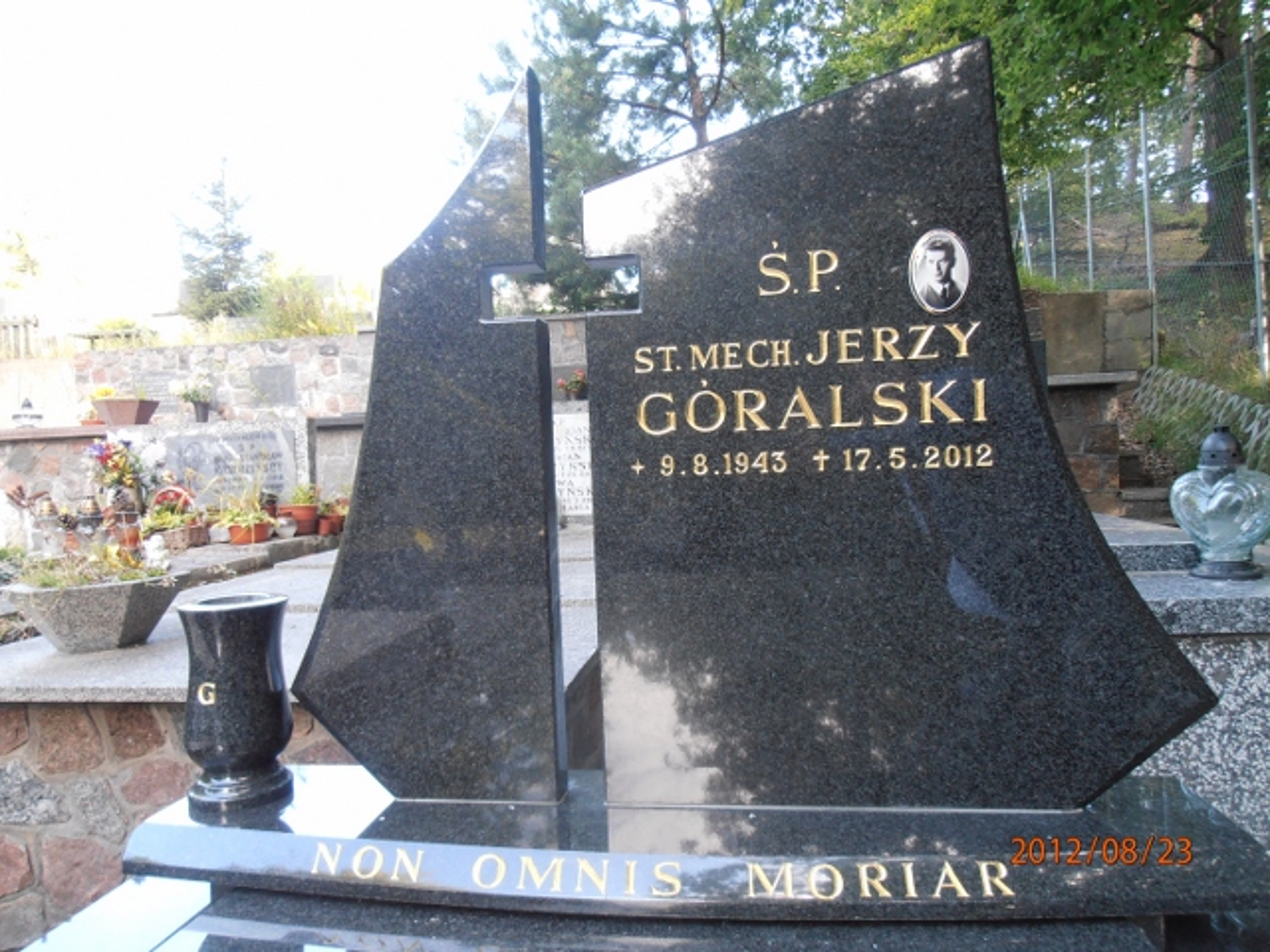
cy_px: 476
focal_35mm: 24
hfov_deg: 71.6
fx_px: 881
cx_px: 635
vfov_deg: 56.8
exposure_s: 1/30
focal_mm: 4.2
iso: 100
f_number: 3
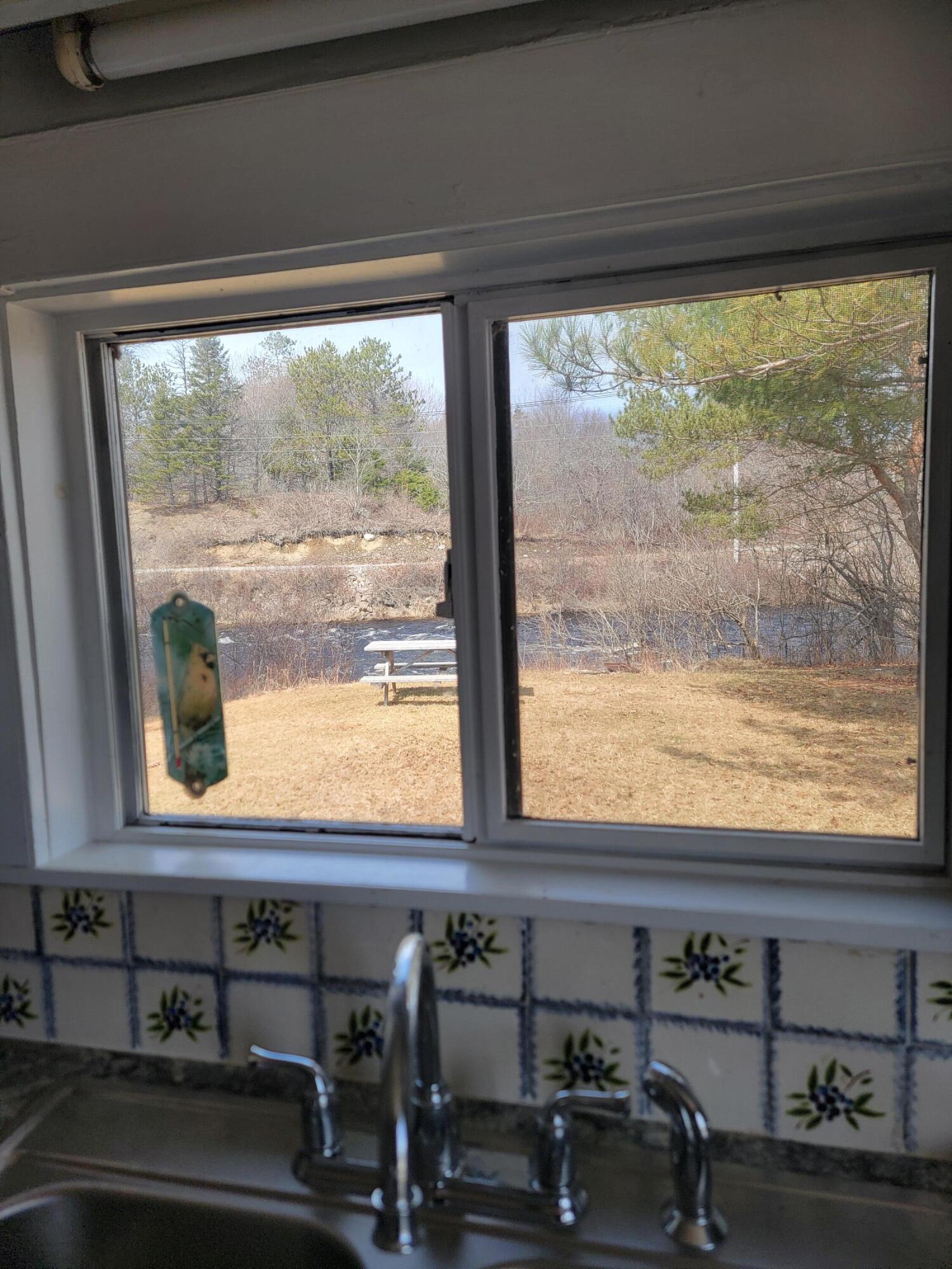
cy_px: 634
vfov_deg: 71.6
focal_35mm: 24
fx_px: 880
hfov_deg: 56.8
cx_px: 476
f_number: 1.8
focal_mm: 6.7
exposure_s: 1/197
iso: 16
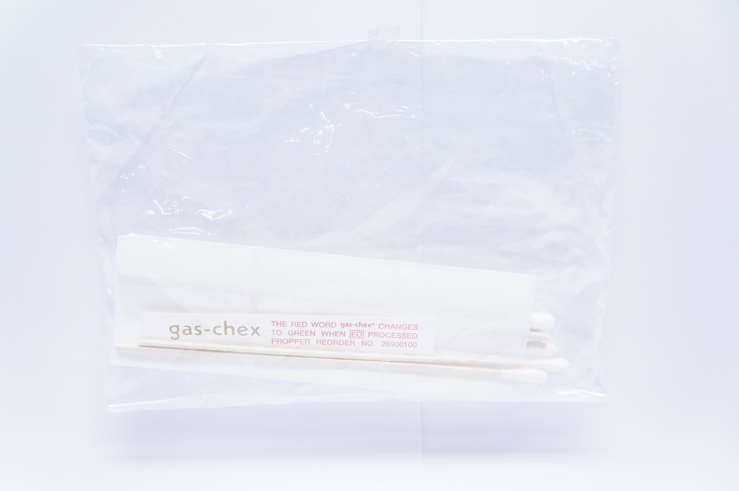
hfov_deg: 43.6
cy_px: 246
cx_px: 370
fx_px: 923
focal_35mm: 45
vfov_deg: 29.8
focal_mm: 30
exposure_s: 1/160
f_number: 4
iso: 1600
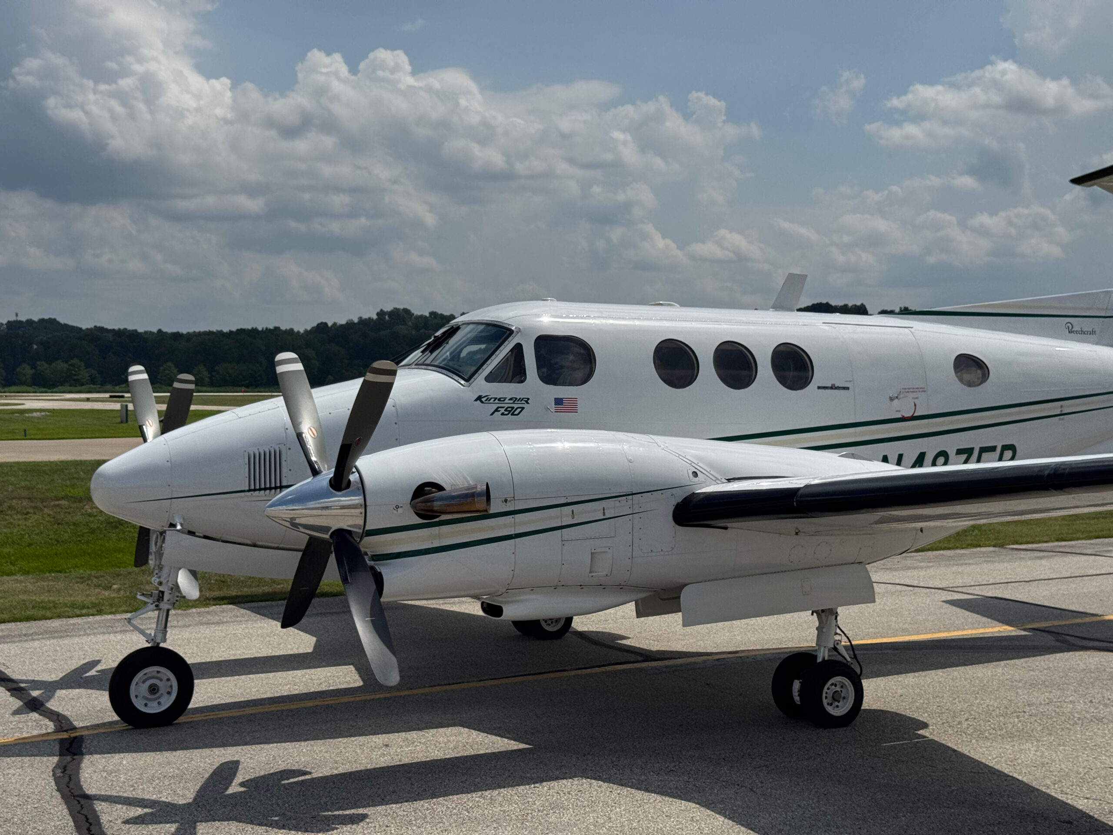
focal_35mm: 48
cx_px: 556
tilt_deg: +0.3
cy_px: 418
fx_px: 1543
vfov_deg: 30.3
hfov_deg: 39.7
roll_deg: -0.2
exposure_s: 1/15385
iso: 80
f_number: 1.78
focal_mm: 6.76
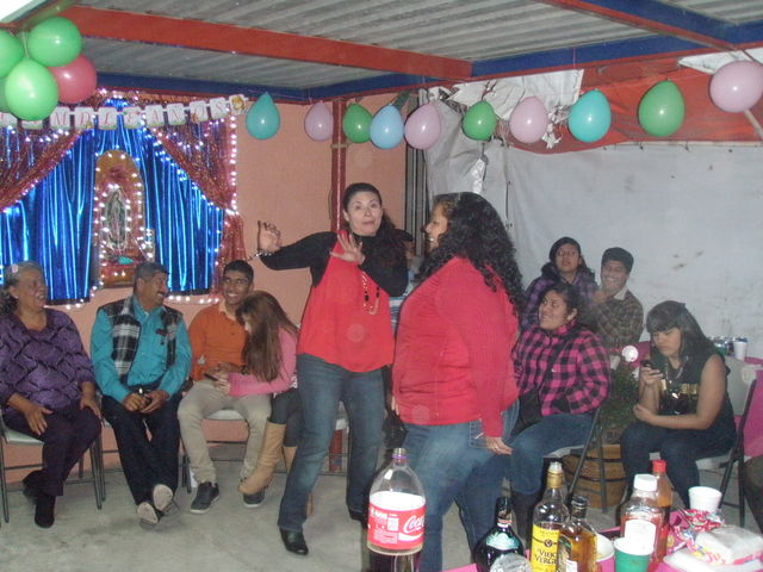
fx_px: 838
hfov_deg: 49.0
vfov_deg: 37.7
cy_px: 286
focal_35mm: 38
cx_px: 382
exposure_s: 1/30
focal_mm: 6.7
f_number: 3.5
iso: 640
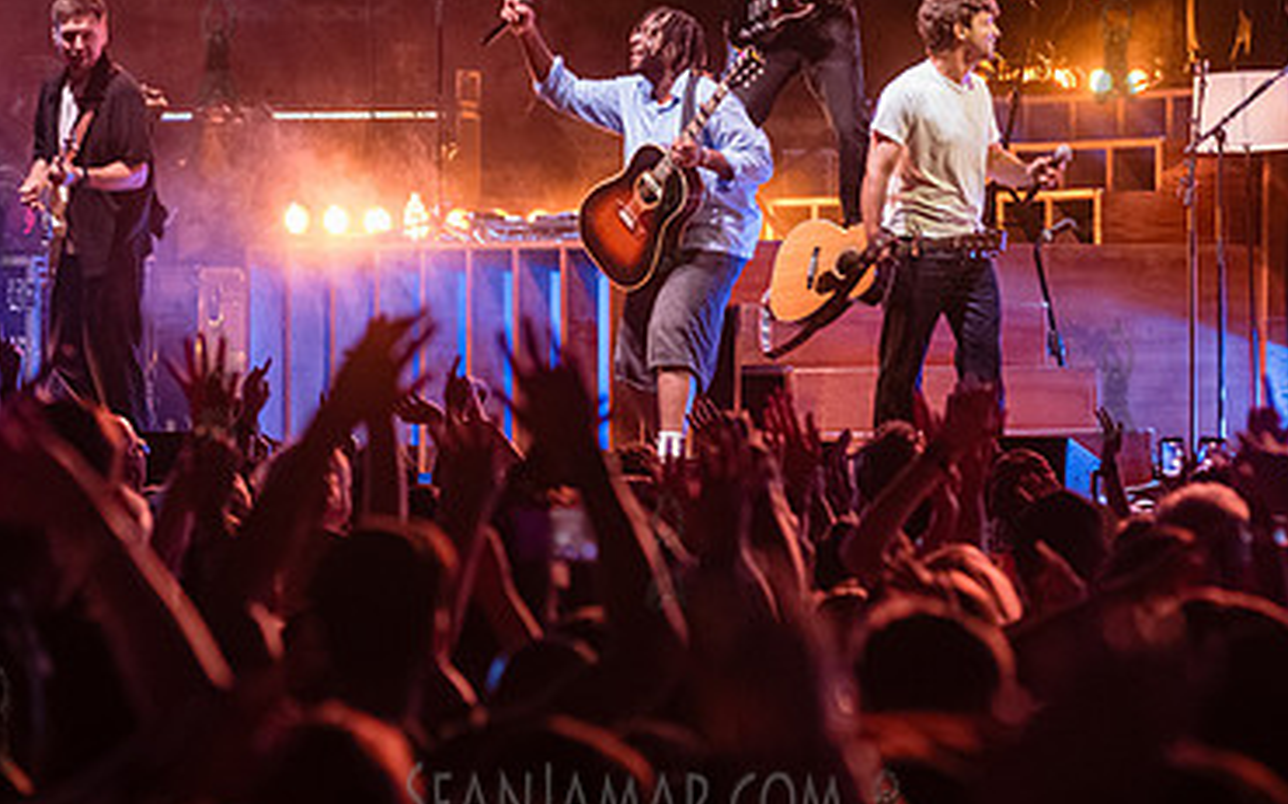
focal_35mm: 232
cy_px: 211
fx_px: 8141
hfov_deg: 9.0
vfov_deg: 5.7
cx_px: 665
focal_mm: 145
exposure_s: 1/320
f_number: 3.5
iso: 6400
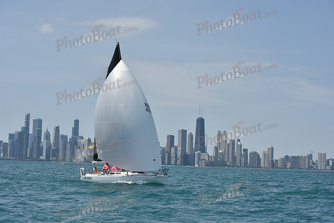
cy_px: 112
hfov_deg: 28.8
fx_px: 650
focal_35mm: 70
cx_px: 167
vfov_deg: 19.5
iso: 250
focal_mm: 70
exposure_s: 1/1250
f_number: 9
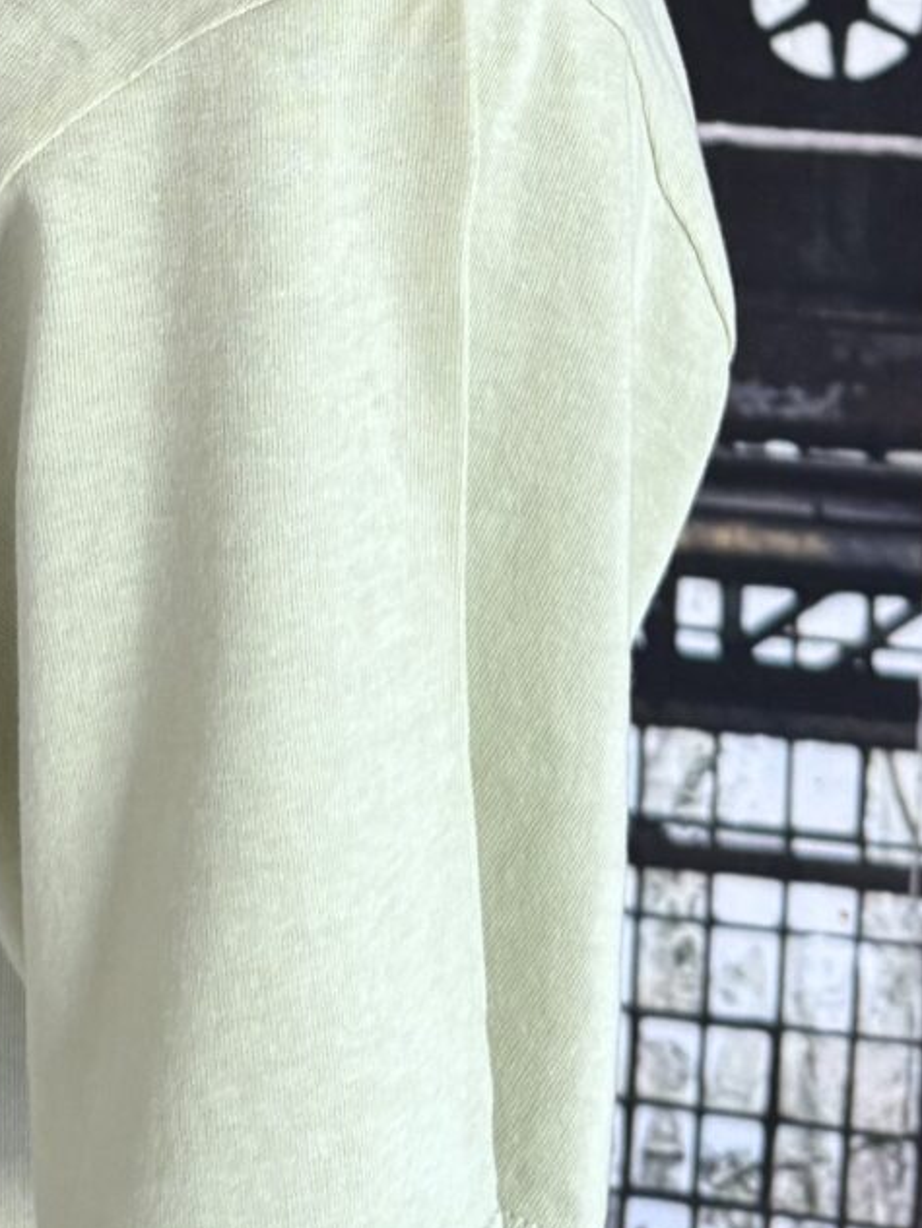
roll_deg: +0.5
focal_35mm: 97
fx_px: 3444
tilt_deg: -11.9
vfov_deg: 17.8
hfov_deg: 15.2
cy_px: -700
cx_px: 188
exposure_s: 1/96
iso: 200
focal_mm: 6.76
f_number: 1.78
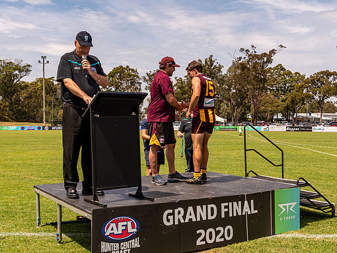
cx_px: 155
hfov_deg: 45.7
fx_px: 399
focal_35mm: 41
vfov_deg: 35.2
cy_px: 127
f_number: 8
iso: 200
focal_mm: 25
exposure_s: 1/640
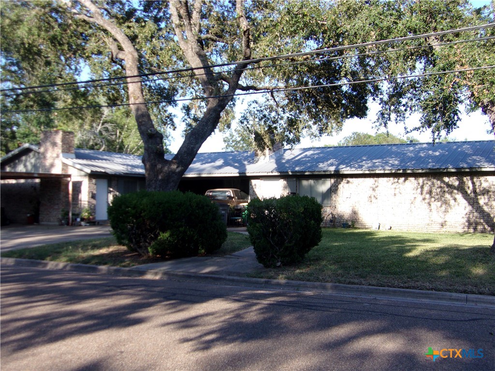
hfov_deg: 44.8
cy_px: 186
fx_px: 601
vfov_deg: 34.3
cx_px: 248
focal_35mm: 42
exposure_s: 1/250
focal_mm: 7.6
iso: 80
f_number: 3.7
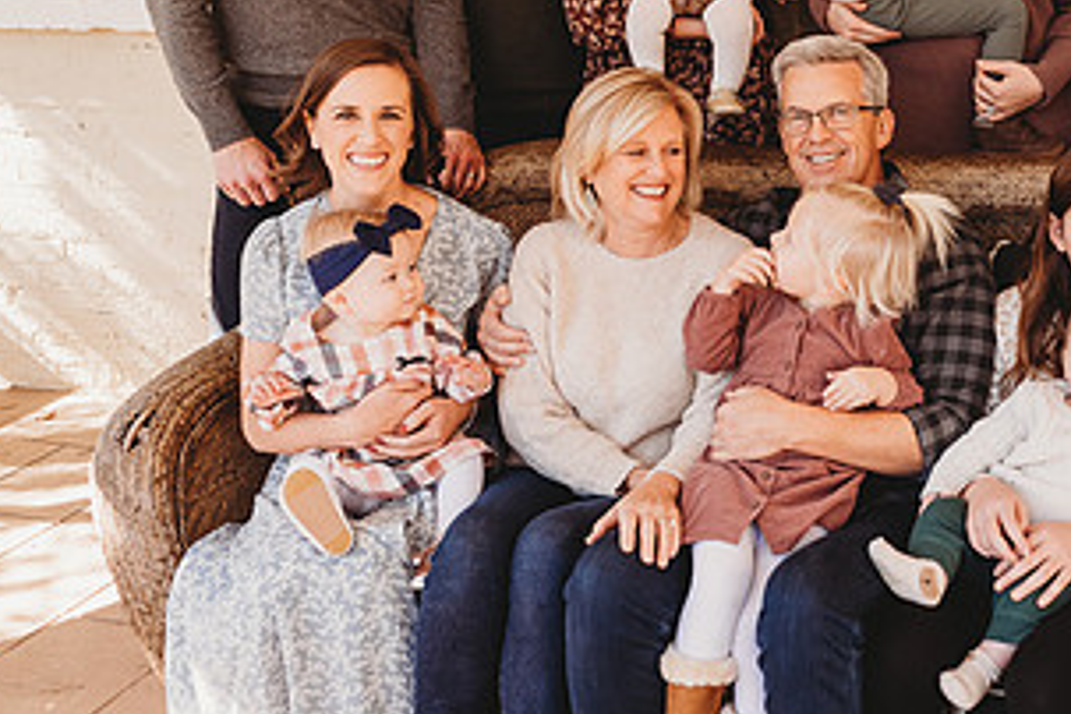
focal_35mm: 46
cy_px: 157
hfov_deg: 40.6
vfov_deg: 28.7
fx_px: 1368
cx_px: 887
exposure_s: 1/200
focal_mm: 24
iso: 250
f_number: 4.5
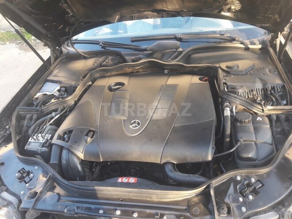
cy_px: 110
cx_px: 146
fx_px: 236
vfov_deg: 49.7
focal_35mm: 28
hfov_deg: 63.4
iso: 40
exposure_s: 1/33
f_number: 1.9
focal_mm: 3.7
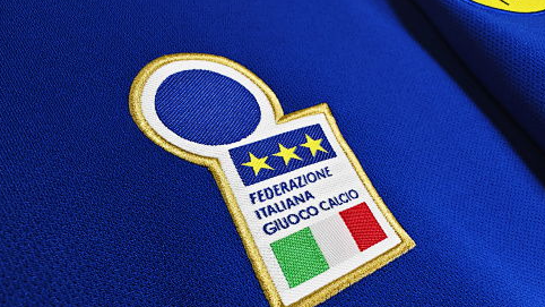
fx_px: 376
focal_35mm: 26
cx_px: 270
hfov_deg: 71.9
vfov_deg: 43.9
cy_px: 199
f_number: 2.2
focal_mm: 2.59
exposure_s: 1/100
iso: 124
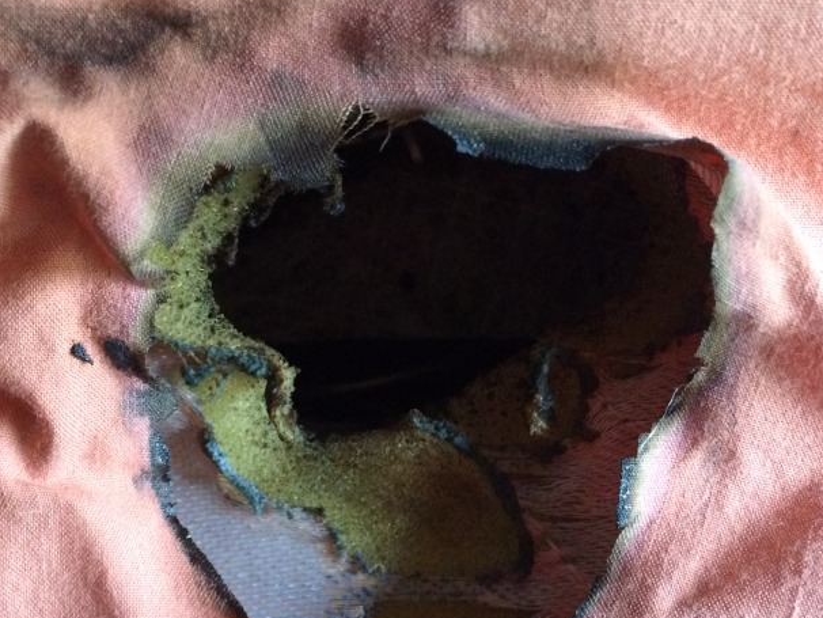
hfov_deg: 38.9
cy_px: 356
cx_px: 410
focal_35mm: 49
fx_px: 1165
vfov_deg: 29.7
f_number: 2.2
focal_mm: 4.15
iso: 320
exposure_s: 1/24
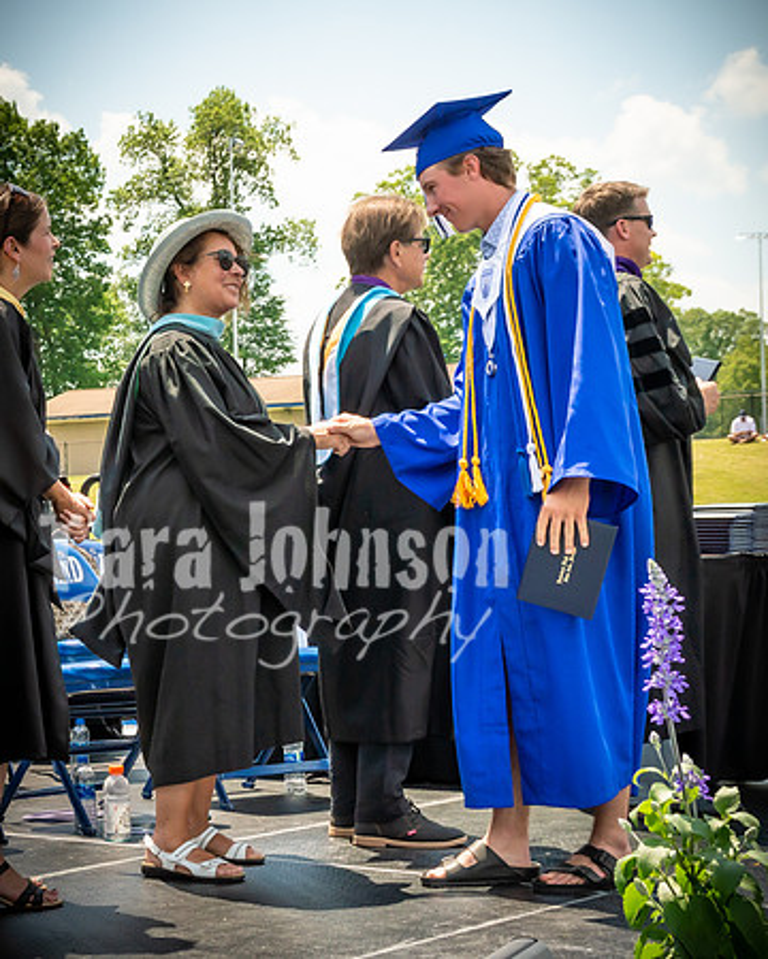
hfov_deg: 19.3
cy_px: 449
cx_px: 46
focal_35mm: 78
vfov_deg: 24.5
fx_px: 2213
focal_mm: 29
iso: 200
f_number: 7.1
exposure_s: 1/800
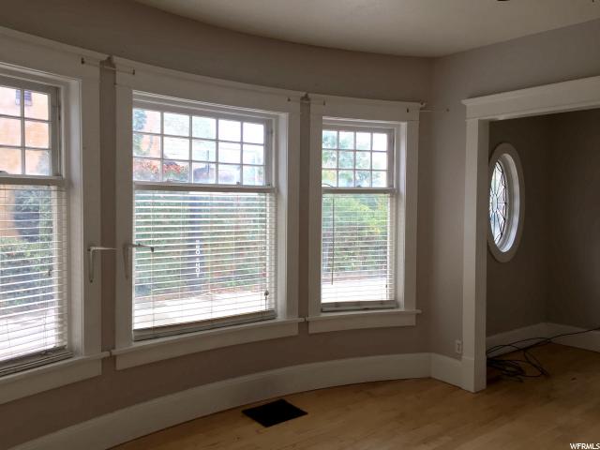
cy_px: 225
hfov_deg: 61.7
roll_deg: +0.1
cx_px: 300
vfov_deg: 48.2
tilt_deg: -0.1
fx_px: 503
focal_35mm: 29
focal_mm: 4.15
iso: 40
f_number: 2.2
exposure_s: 1/120
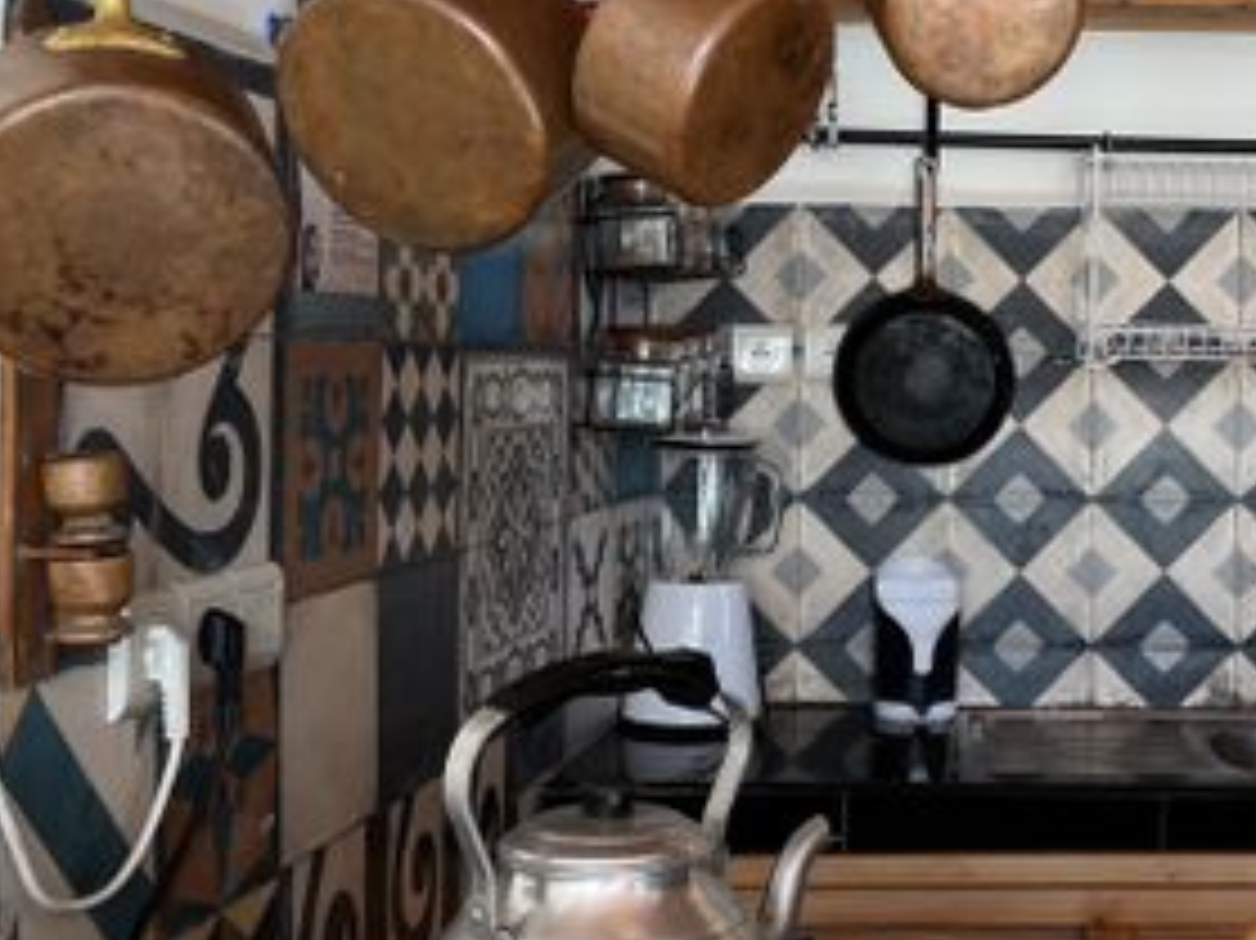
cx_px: 1049
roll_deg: -0.8
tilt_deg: -0.6
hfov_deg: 33.1
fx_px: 2031
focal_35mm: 56
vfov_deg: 26.0
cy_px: 351
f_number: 1.5
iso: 64
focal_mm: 5.7
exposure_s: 1/121
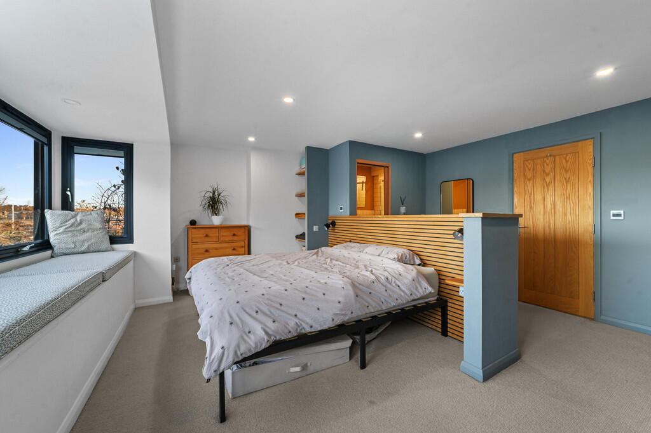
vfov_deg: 81.1
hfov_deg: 104.3
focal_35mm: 14
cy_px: 216
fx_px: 253
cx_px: 326
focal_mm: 14
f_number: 8
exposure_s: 1/6
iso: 400
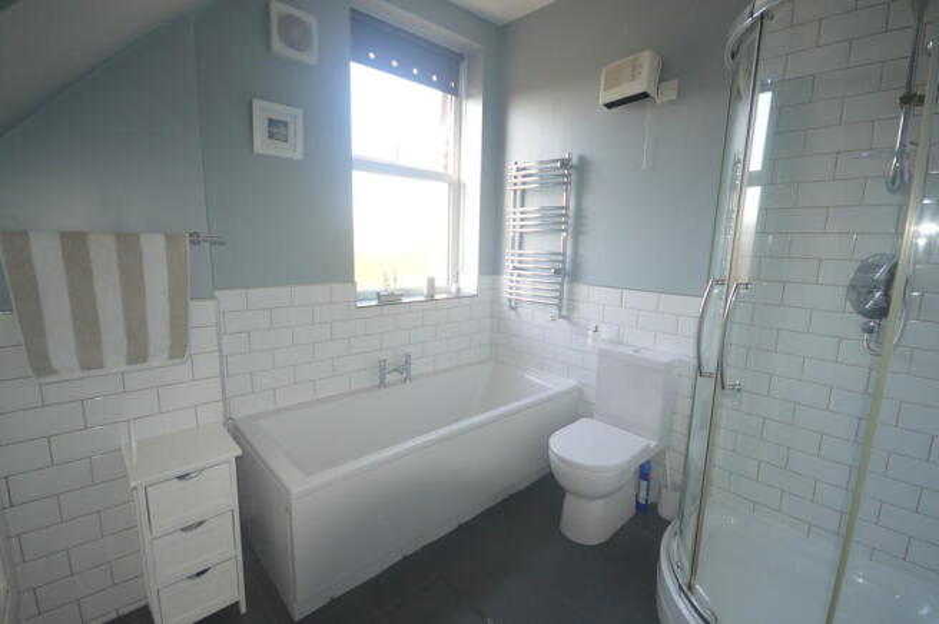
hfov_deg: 100.4
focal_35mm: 15
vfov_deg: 77.2
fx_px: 391
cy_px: 312
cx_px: 470
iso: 450
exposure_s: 1/60
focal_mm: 10
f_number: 4
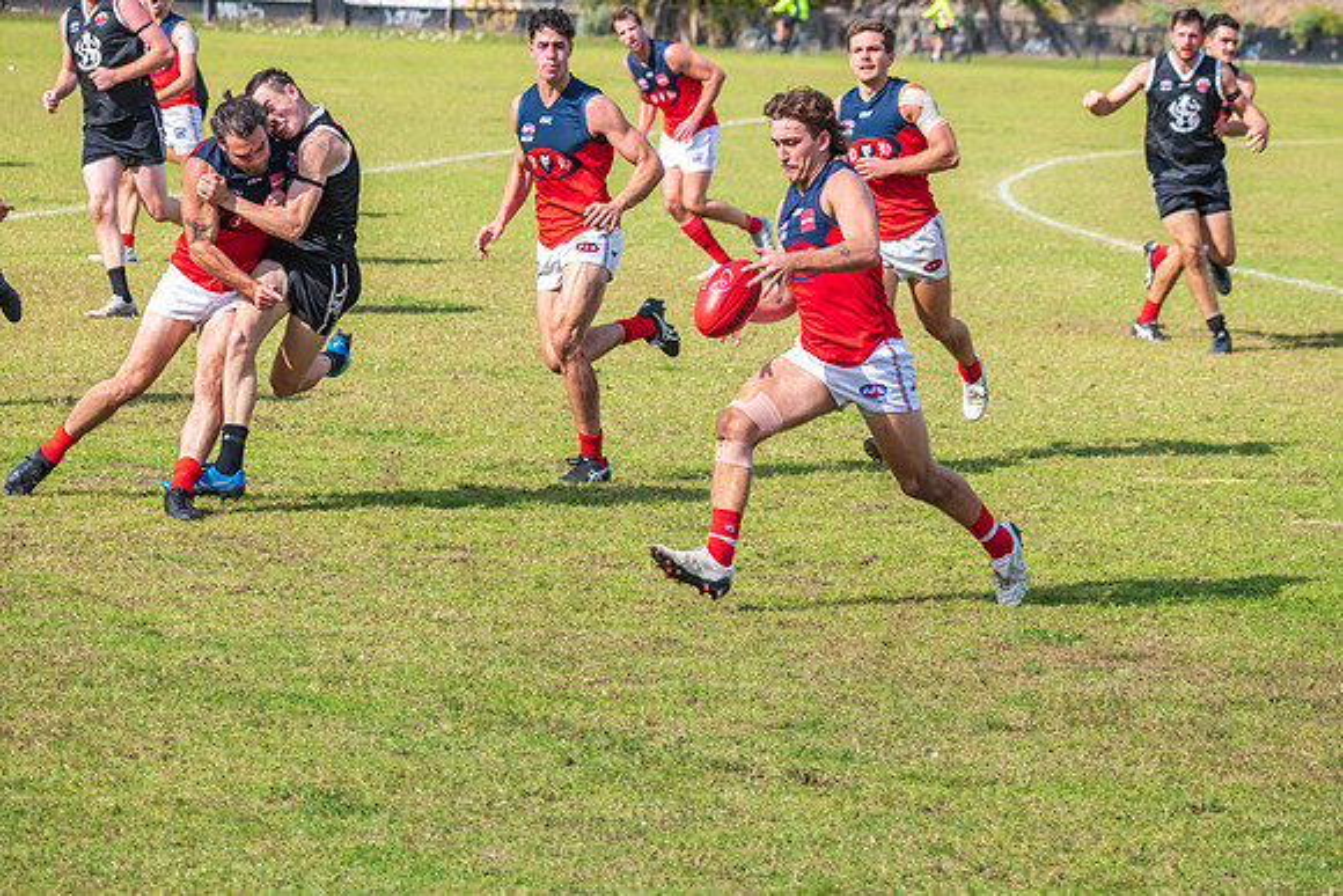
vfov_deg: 9.2
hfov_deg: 13.7
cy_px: 448
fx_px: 5597
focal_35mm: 150
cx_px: 672
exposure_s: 1/1600
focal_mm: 150
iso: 800
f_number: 8
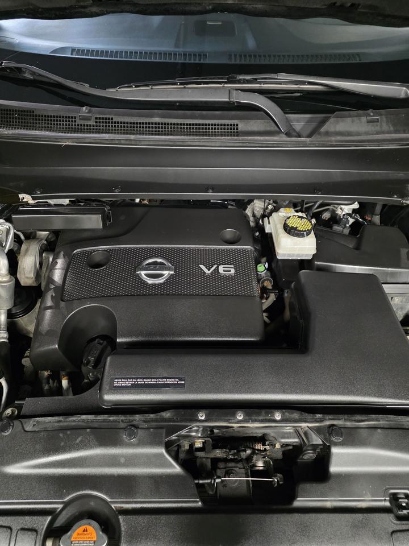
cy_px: 273
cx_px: 204
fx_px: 362
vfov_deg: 73.9
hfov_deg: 58.9
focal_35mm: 23
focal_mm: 6.25
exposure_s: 1/30
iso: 1600
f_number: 1.7
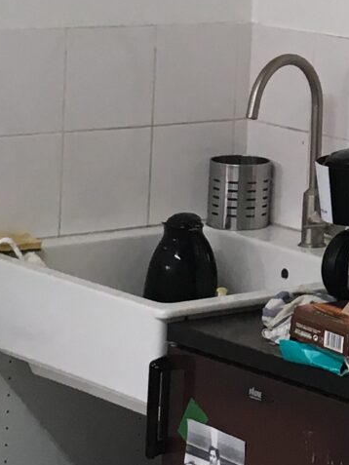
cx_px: 564
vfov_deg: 12.8
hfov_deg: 9.4
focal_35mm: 152
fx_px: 2042
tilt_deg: -4.1
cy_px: -25
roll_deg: -2.0
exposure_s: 1/33
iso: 25
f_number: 2.2
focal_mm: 4.15
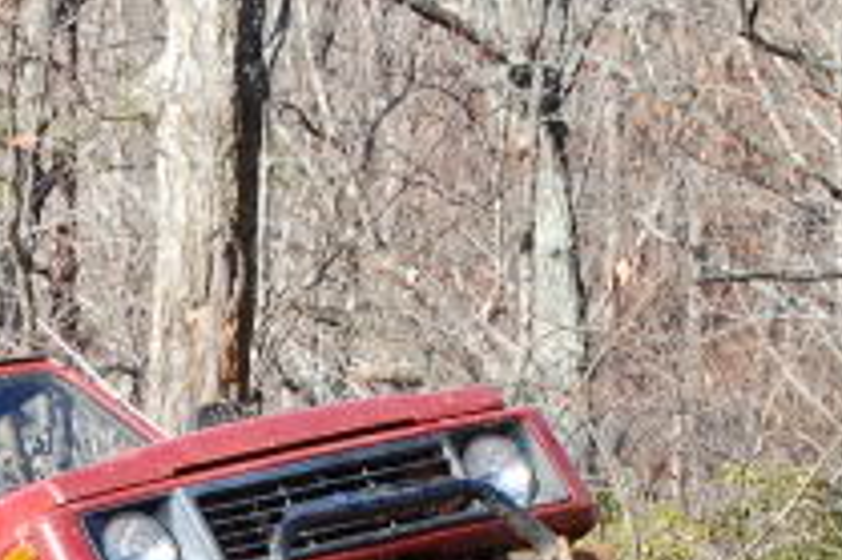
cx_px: 52
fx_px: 7383
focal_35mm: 316
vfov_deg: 4.3
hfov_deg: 6.5
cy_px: 743
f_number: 6.3
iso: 400
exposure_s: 1/400
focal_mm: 55
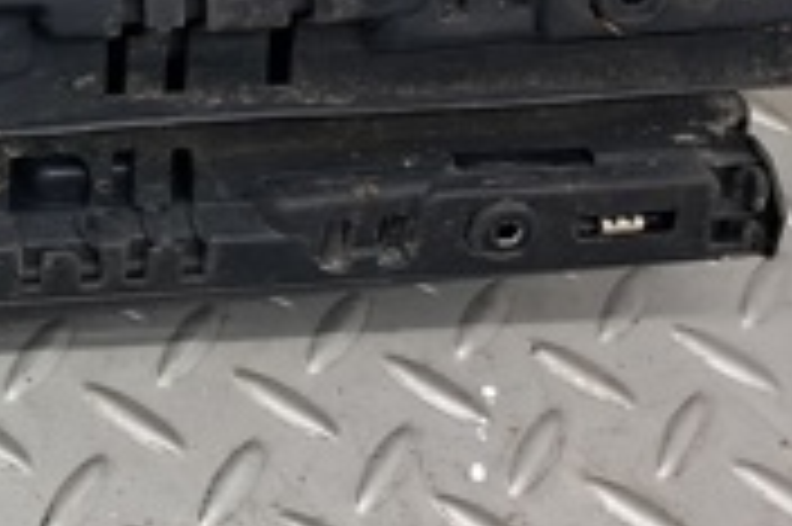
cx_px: -270
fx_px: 2242
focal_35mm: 102
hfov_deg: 18.5
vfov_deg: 13.3
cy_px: 29
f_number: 1.8
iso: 125
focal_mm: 4
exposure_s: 1/50
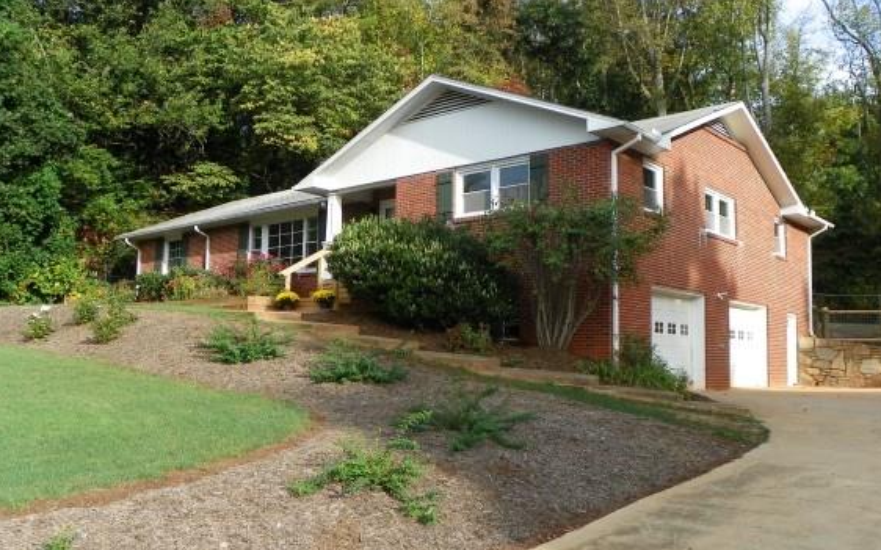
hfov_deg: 55.3
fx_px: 840
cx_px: 435
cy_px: 299
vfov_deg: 36.2
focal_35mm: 35
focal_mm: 5.2
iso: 64
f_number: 3.5
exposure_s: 1/250
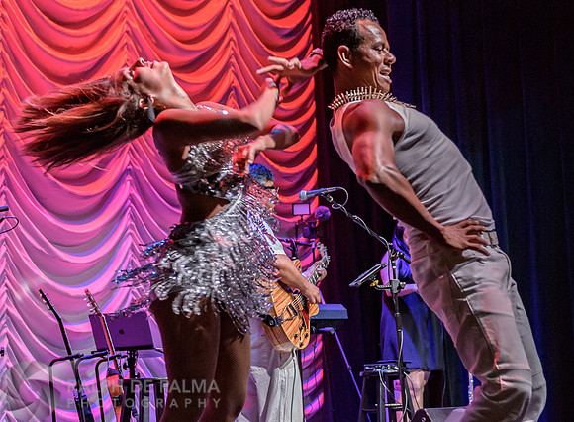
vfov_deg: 16.3
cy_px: 266
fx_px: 1470
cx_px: 263
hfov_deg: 22.1
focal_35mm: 89
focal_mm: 45
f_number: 2.8
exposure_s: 1/160
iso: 2500
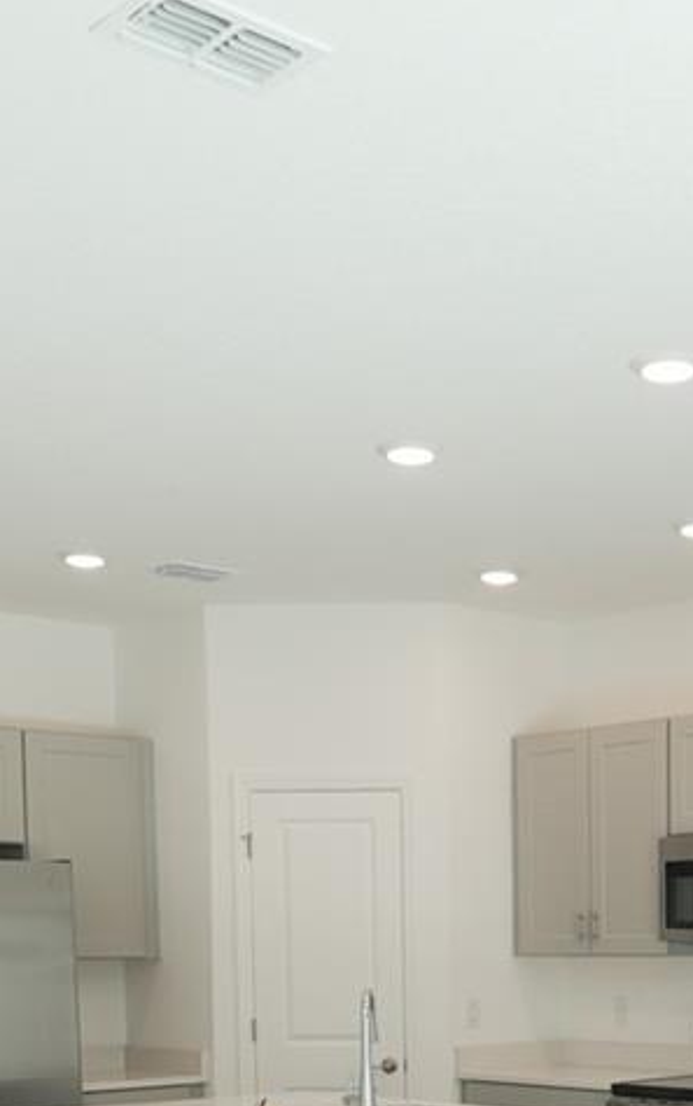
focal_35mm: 55
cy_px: 1128
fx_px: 1659
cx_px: 555
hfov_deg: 23.3
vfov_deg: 33.5
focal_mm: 11
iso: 100
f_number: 2.8
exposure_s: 1/60
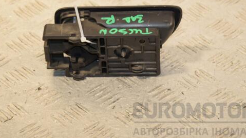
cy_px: 42
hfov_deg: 14.6
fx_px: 963
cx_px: 123
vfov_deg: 8.2
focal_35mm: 148
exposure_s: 1/200
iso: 800
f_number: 7.1
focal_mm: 75
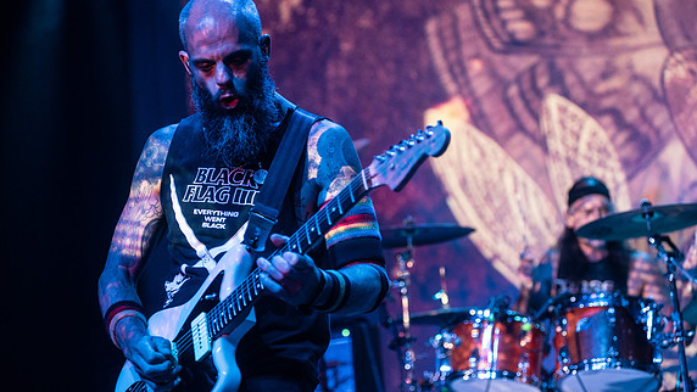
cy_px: 200
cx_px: 346
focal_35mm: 85
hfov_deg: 25.0
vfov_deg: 14.2
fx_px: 1571
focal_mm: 80
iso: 3200
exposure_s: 1/320
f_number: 3.2
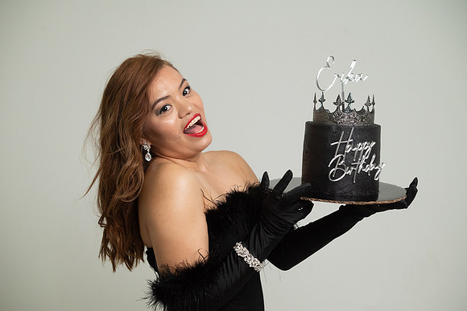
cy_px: 156
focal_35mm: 60
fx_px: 778
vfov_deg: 22.6
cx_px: 234
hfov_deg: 33.4
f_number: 5.6
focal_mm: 60
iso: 3200
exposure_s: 1/320
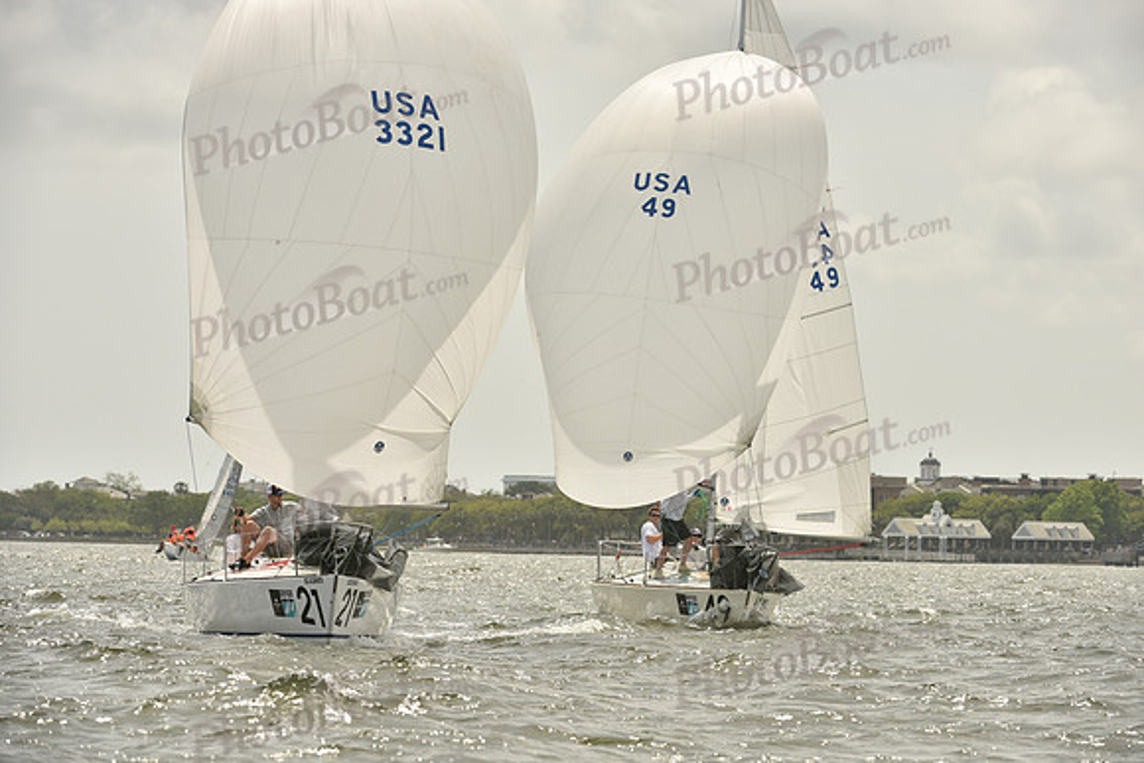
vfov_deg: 6.9
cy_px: 382
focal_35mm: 200
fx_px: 6357
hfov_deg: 10.3
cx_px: 572
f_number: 8
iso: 320
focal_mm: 200
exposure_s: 1/1250
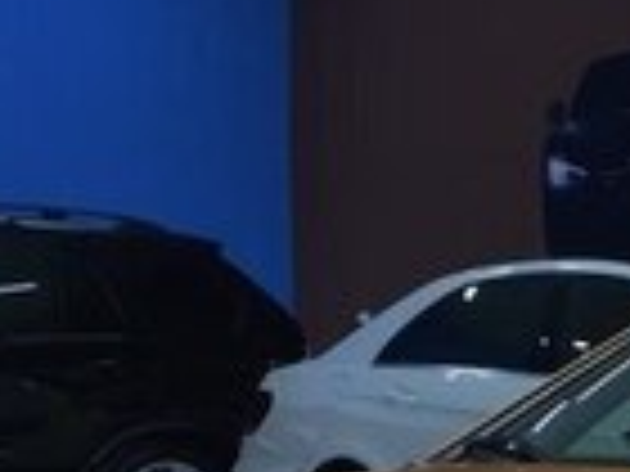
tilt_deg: -5.7
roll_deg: -0.2
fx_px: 2493
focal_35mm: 137
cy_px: 609
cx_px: 814
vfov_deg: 10.6
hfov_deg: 13.9
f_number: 2.2
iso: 50
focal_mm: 4.15
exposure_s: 1/100
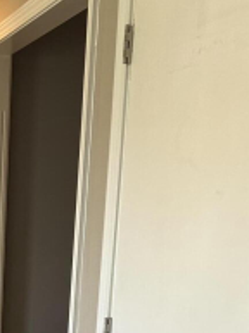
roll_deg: -2.2
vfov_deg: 20.2
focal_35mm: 90
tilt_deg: -13.4
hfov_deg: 15.6
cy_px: 418
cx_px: -66
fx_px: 866
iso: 125
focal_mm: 5.7
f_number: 1.5
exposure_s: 1/120
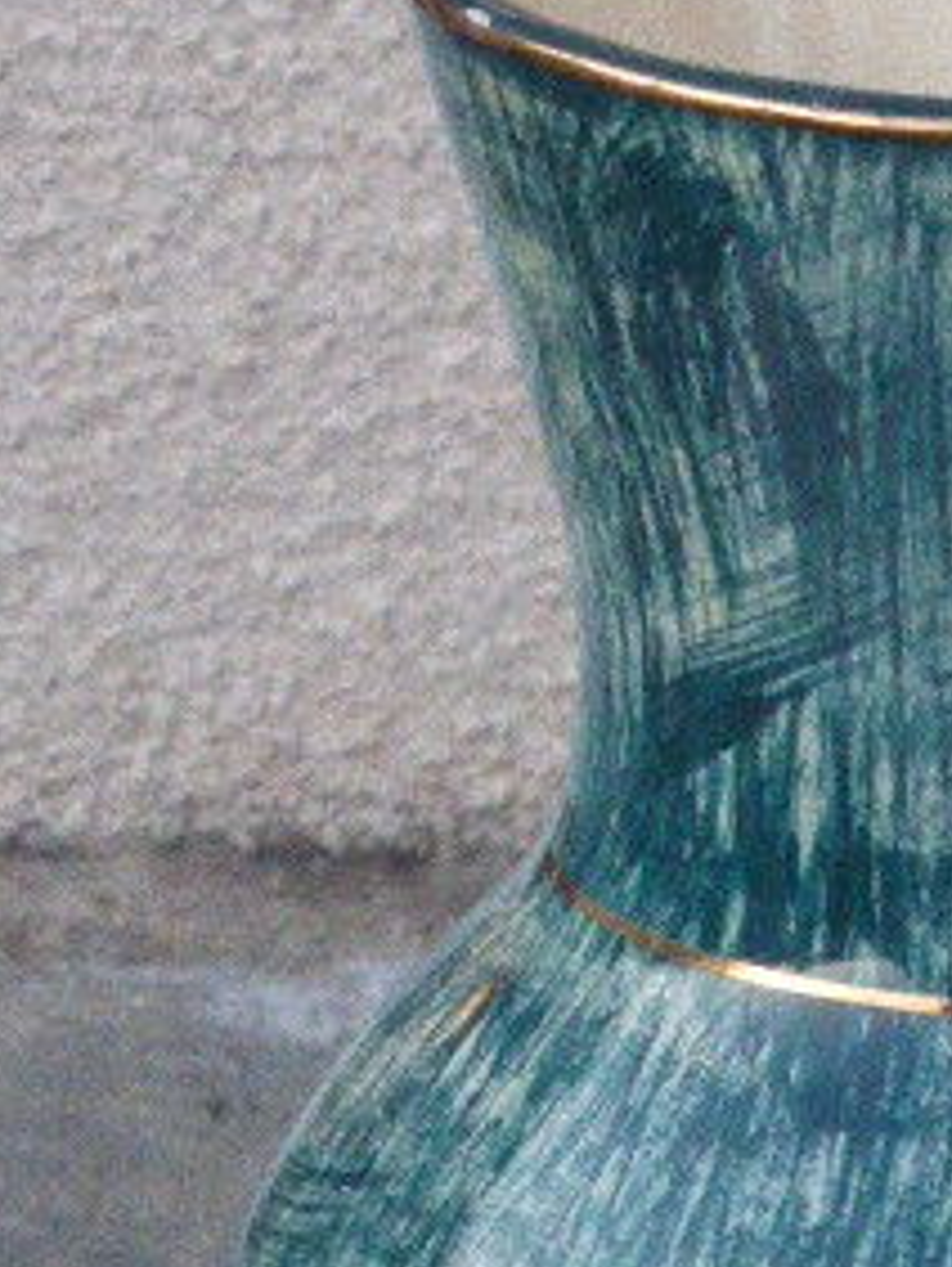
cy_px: 1267
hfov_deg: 5.5
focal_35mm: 270
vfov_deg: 7.3
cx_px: 997
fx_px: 9886
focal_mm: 19.4
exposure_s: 1/60
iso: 1600
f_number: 5.3
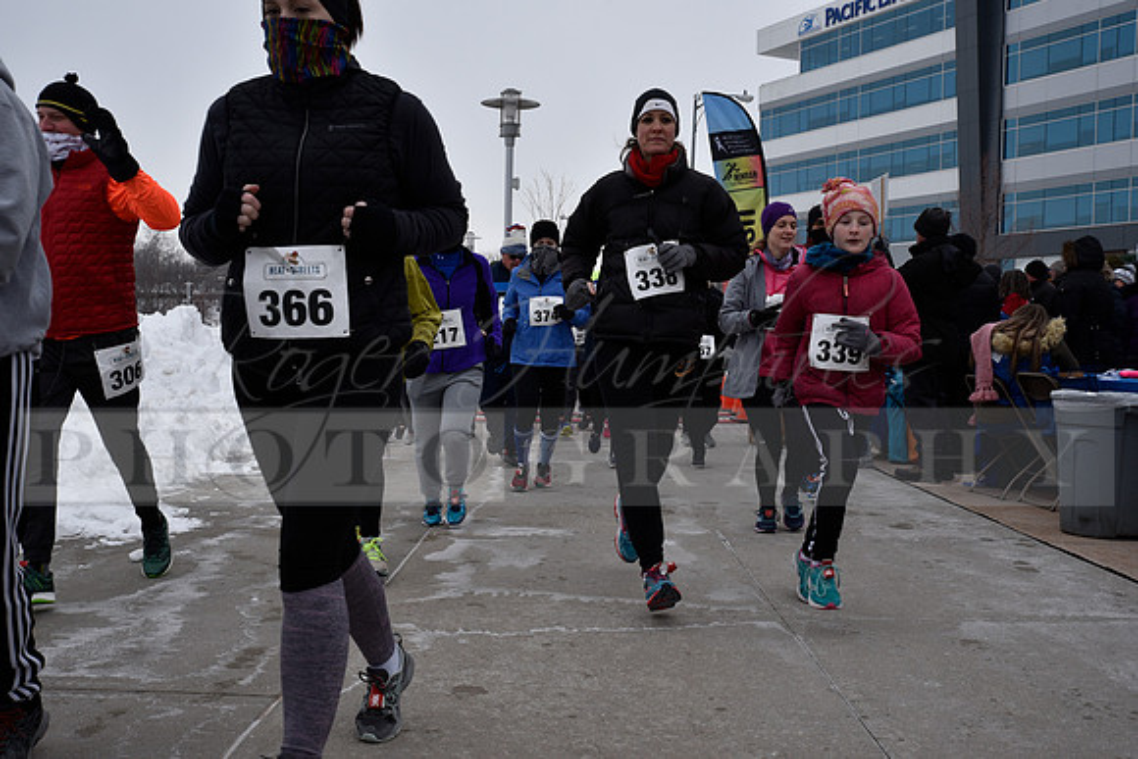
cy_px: 380
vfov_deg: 36.9
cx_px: 569
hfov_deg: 53.1
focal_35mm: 36
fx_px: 1138
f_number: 10
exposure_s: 1/400
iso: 400
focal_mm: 36
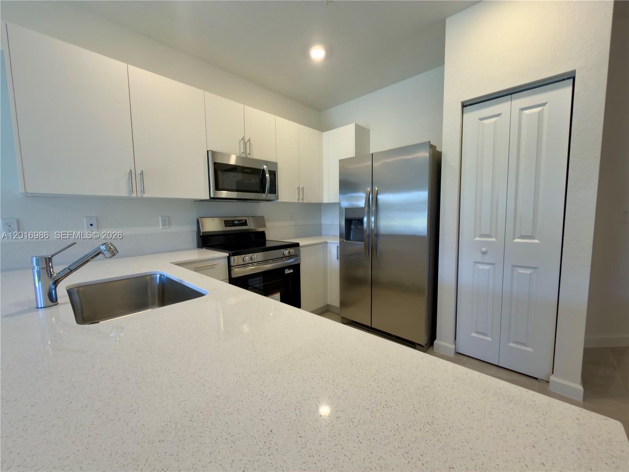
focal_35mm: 14
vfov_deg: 85.7
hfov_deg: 102.1
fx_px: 254
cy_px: 236
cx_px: 314
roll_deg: +1.0
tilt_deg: -4.3
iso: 50
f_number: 2.2
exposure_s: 1/40
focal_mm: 2.22
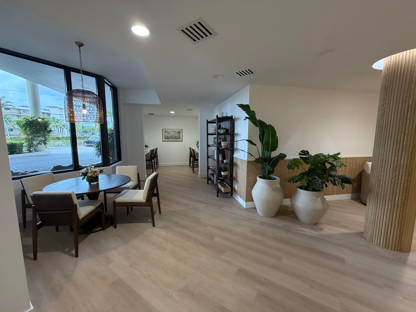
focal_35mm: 14
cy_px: 156
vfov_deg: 85.7
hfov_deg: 102.1
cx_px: 208
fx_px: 168
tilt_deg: -7.0
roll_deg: -0.3
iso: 250
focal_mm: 2.22
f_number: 2.2
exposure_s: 1/60
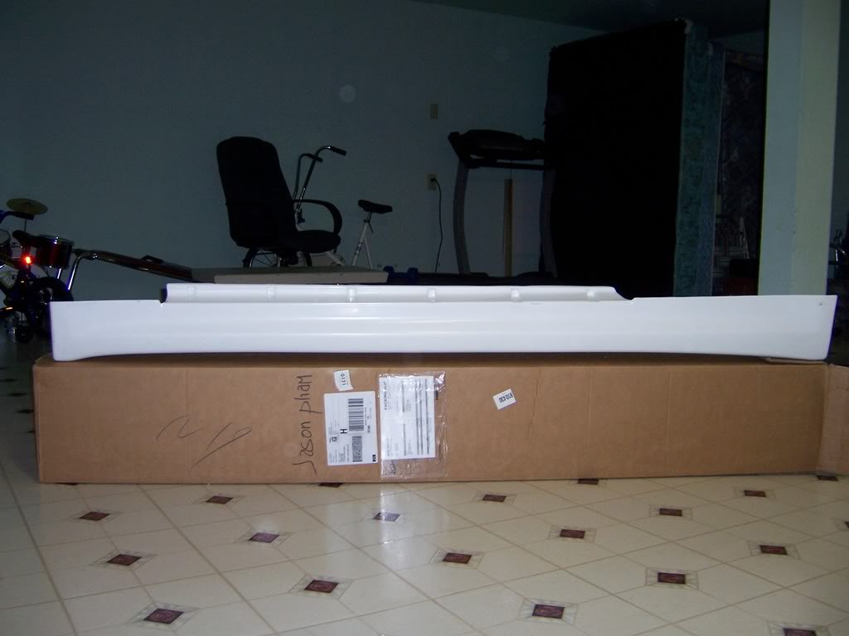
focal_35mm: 36
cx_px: 424
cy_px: 318
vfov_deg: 39.7
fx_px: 883
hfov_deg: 51.4
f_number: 2.8
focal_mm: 6.2
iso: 125
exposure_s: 1/60
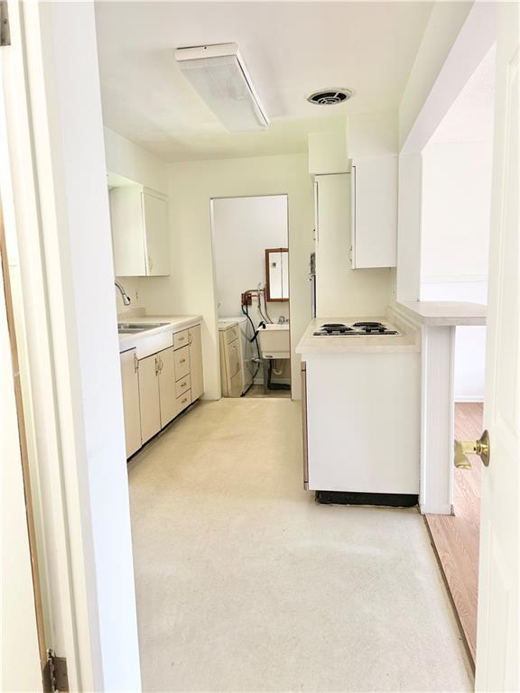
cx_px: 260
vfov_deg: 67.3
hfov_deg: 53.1
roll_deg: +1.4
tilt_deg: -7.7
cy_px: 346
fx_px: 521
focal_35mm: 26
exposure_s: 1/120
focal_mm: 5.7
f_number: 1.5
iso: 100
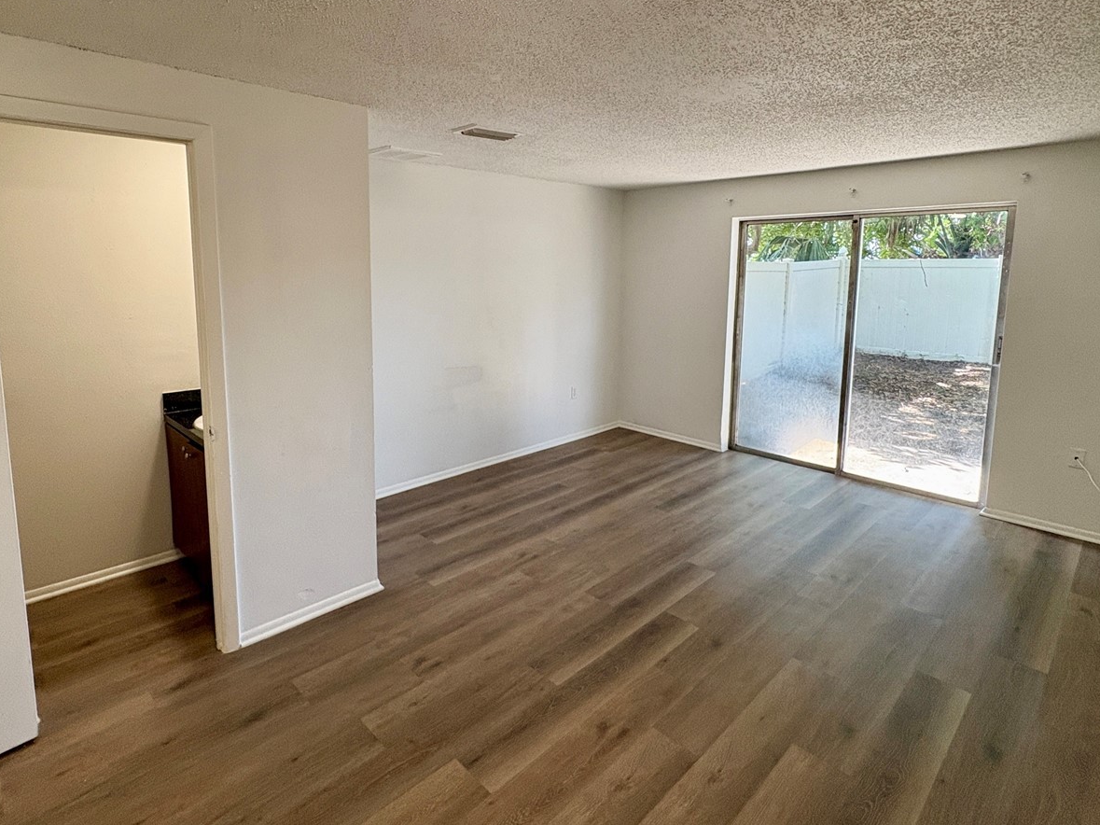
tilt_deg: -6.8
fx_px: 604
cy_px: 341
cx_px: 513
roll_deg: +0.5
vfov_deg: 68.2
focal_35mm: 19
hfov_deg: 84.6
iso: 200
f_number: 2.2
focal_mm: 2.22
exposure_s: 1/120
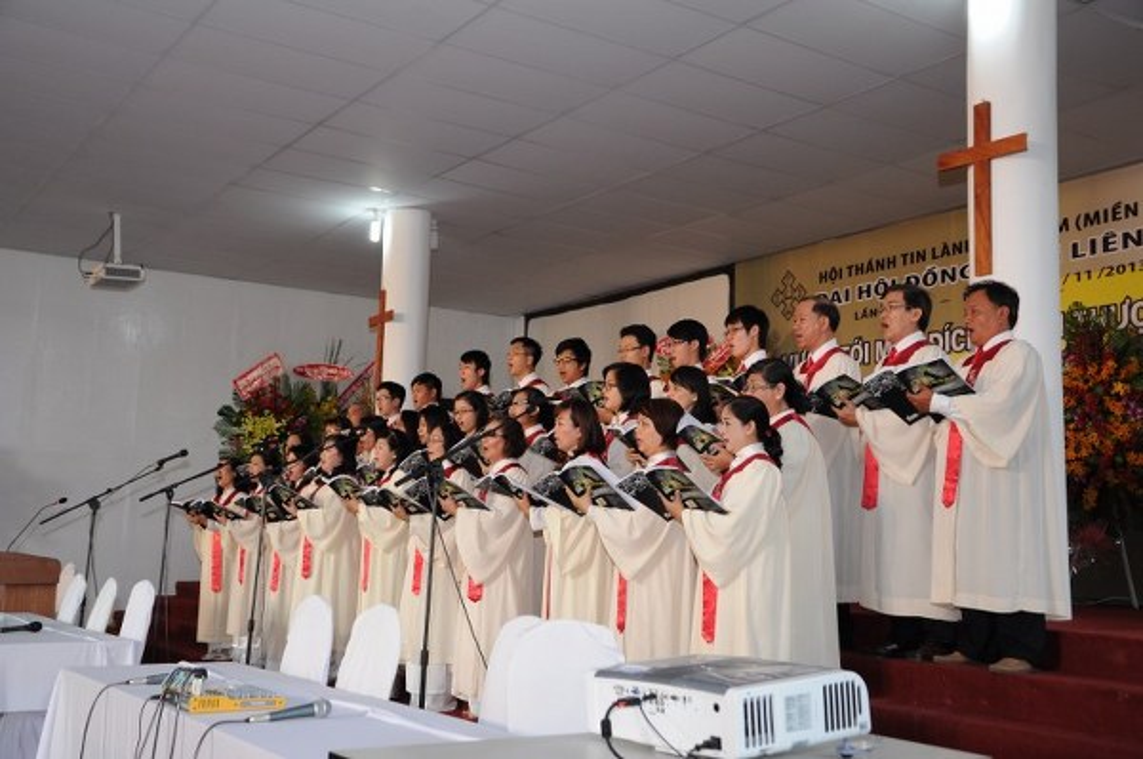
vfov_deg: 31.8
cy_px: 380
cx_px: 572
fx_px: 1331
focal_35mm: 42
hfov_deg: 46.5
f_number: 5.6
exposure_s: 1/60
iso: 400
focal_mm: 28
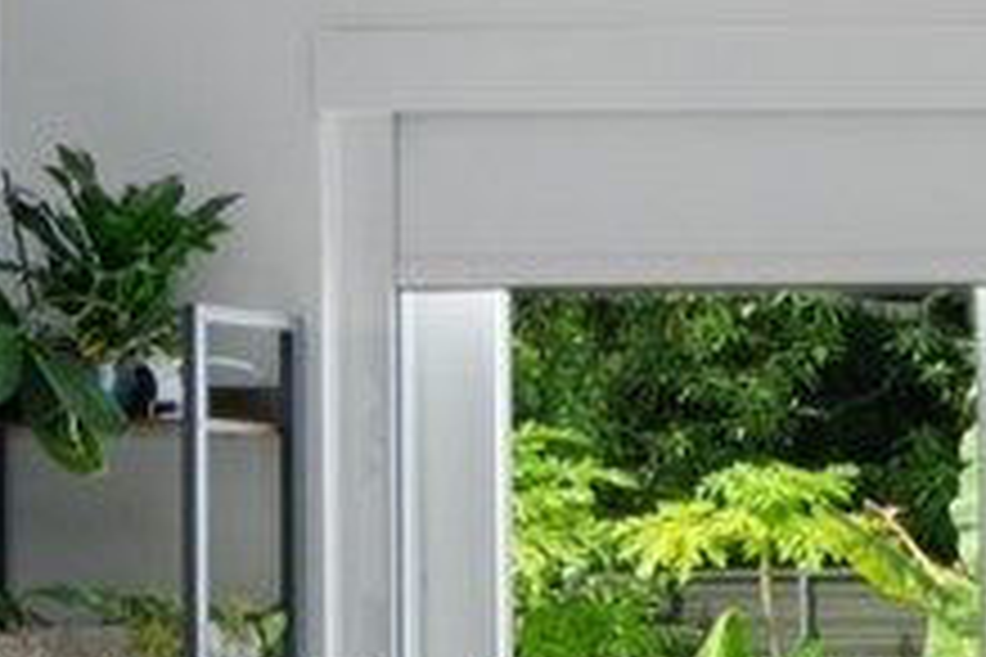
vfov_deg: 7.3
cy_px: 713
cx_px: 3347
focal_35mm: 186
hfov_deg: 8.4
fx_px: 5094
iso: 250
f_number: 13
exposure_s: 1/3
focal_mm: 24
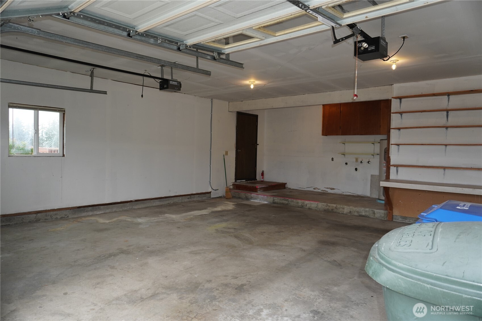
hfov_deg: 73.7
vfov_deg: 53.1
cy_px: 160
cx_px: 241
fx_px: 321
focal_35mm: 24
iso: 250
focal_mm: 16
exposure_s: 1/160
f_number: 4
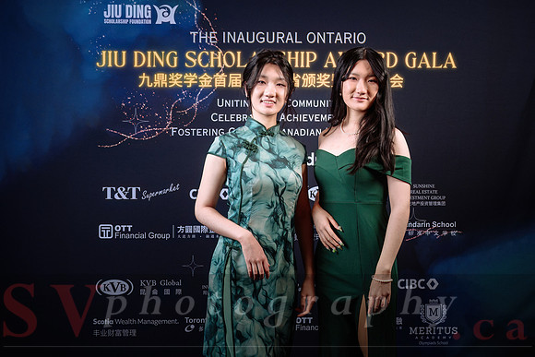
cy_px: 178
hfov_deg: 52.3
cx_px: 300
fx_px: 544
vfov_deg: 36.4
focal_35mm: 37
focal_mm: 32.5
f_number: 5
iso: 500
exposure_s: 1/160
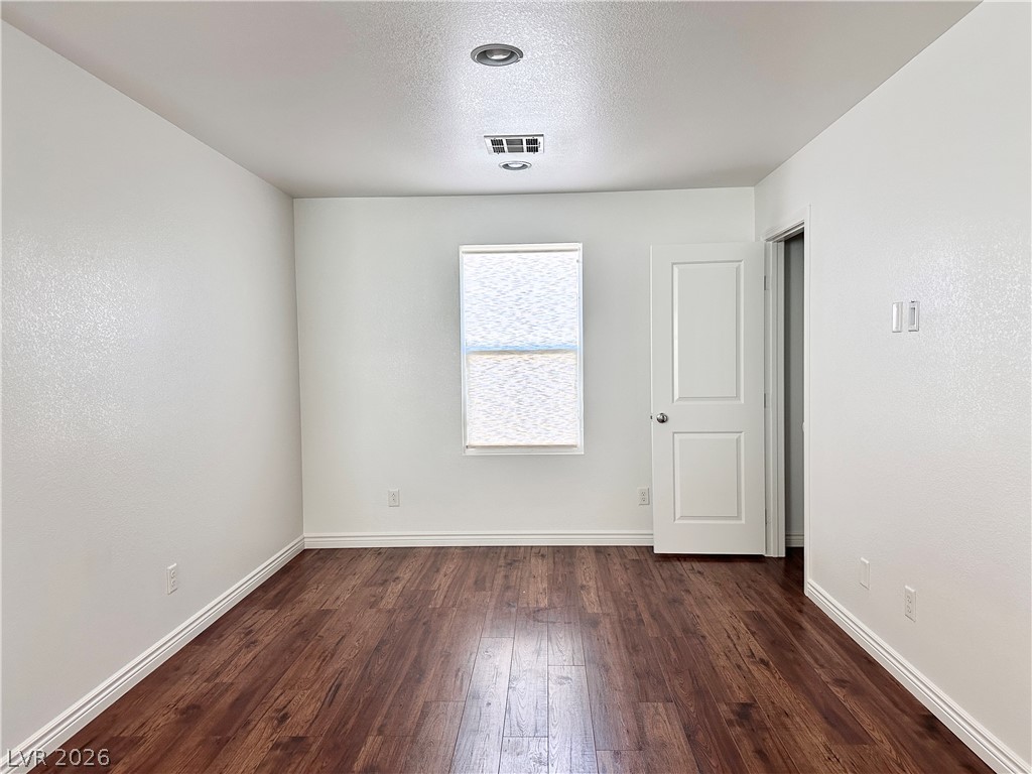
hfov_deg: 71.6
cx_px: 516
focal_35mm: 24
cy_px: 387
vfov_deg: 56.8
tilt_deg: -2.1
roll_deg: +1.1
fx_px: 716
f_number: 1.78
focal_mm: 6.86
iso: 200
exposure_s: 1/120
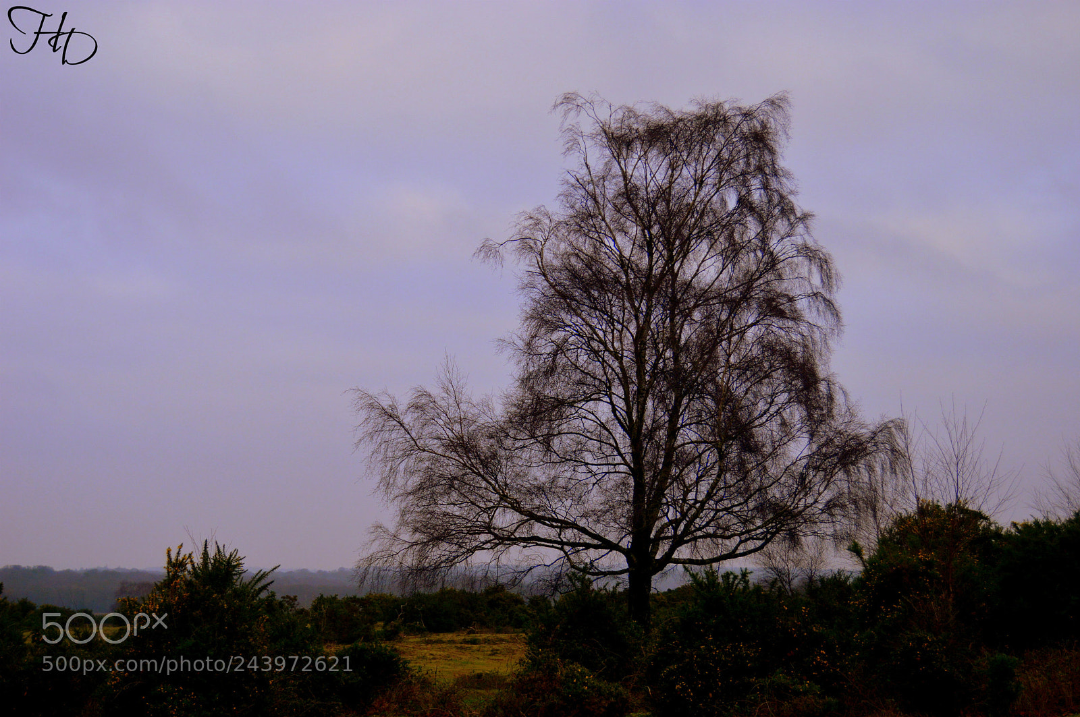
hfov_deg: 41.2
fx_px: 1438
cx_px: 540
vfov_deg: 28.0
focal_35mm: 48
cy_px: 358
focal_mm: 32
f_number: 4.5
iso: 400
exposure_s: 1/500
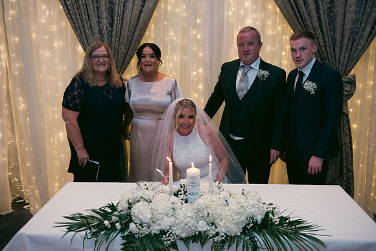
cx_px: 188
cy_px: 126
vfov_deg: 38.9
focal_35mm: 34
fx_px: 355
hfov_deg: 55.8
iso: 800
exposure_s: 1/160
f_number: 3.5
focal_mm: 34
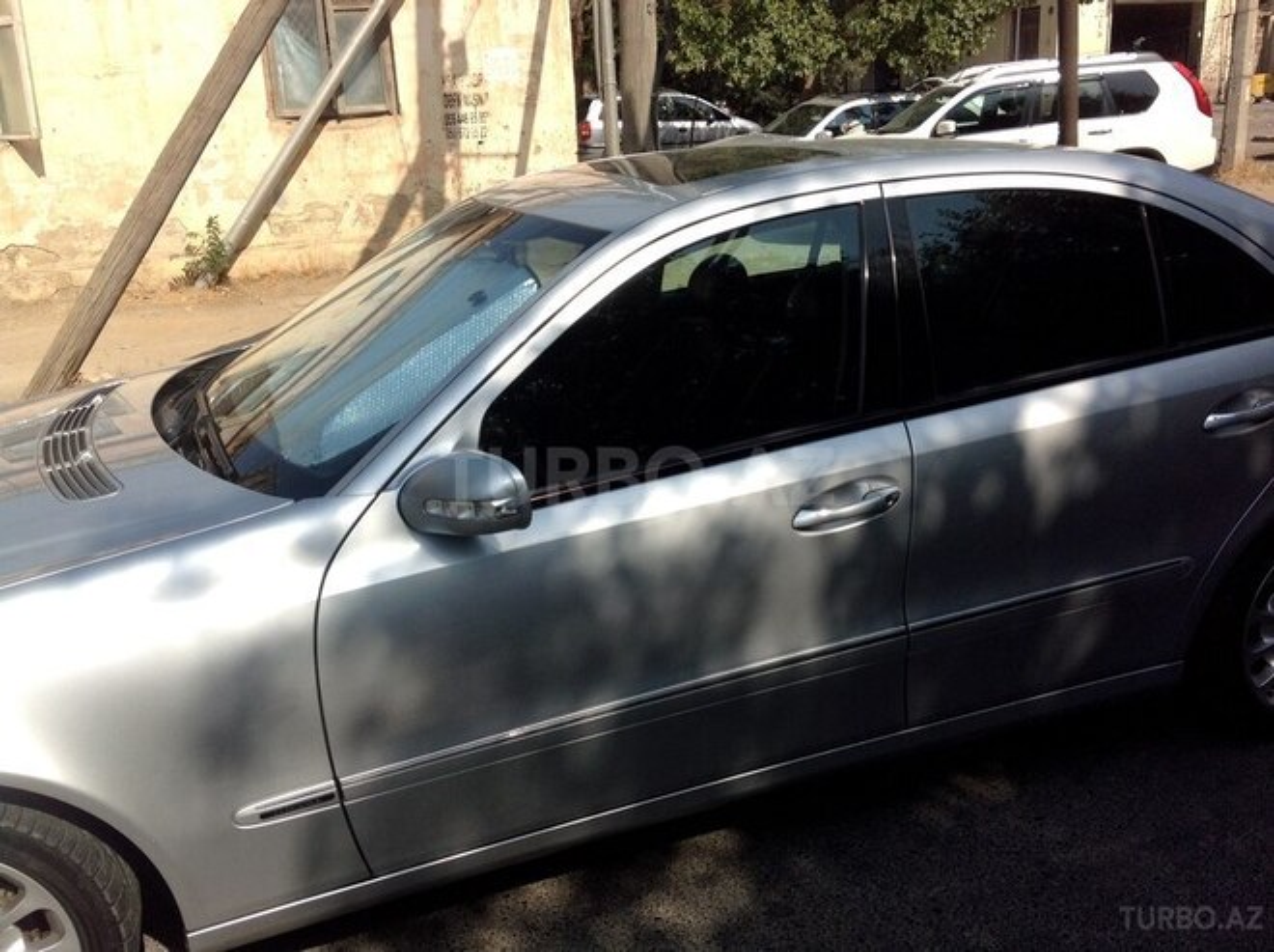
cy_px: 476
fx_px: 1286
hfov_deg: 52.7
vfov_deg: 40.6
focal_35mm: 35
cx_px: 637
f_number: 2.4
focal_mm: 4.28
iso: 50
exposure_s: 1/2160
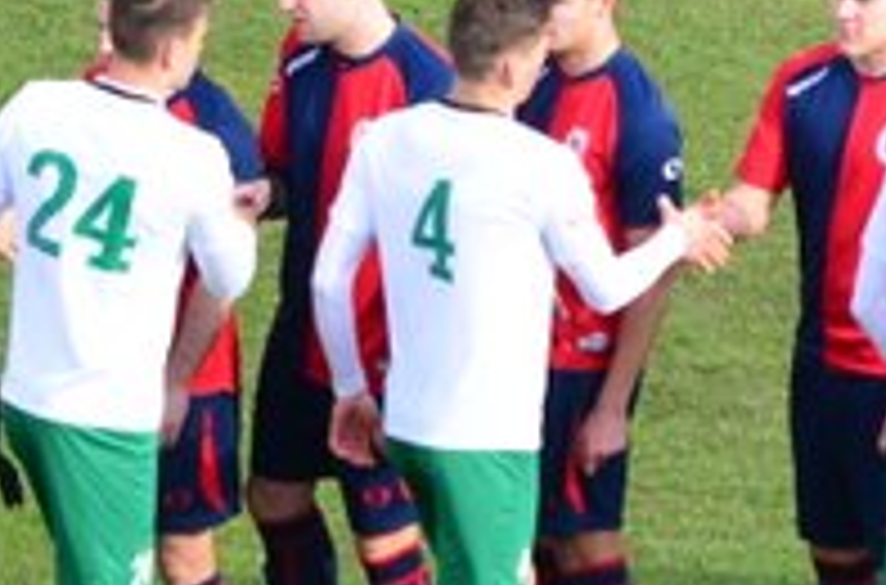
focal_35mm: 1182
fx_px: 28986
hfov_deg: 1.8
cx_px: -99
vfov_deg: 1.2
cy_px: 421
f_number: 5.6
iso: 320
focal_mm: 155
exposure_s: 1/640
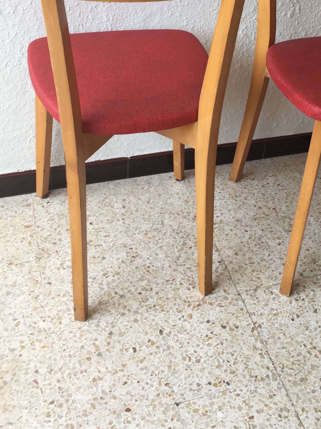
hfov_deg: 32.8
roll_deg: -3.3
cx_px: 186
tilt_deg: -31.2
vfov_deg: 41.9
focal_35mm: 44
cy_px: 119
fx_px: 544
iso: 32
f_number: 2.2
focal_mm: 4.15
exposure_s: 1/50
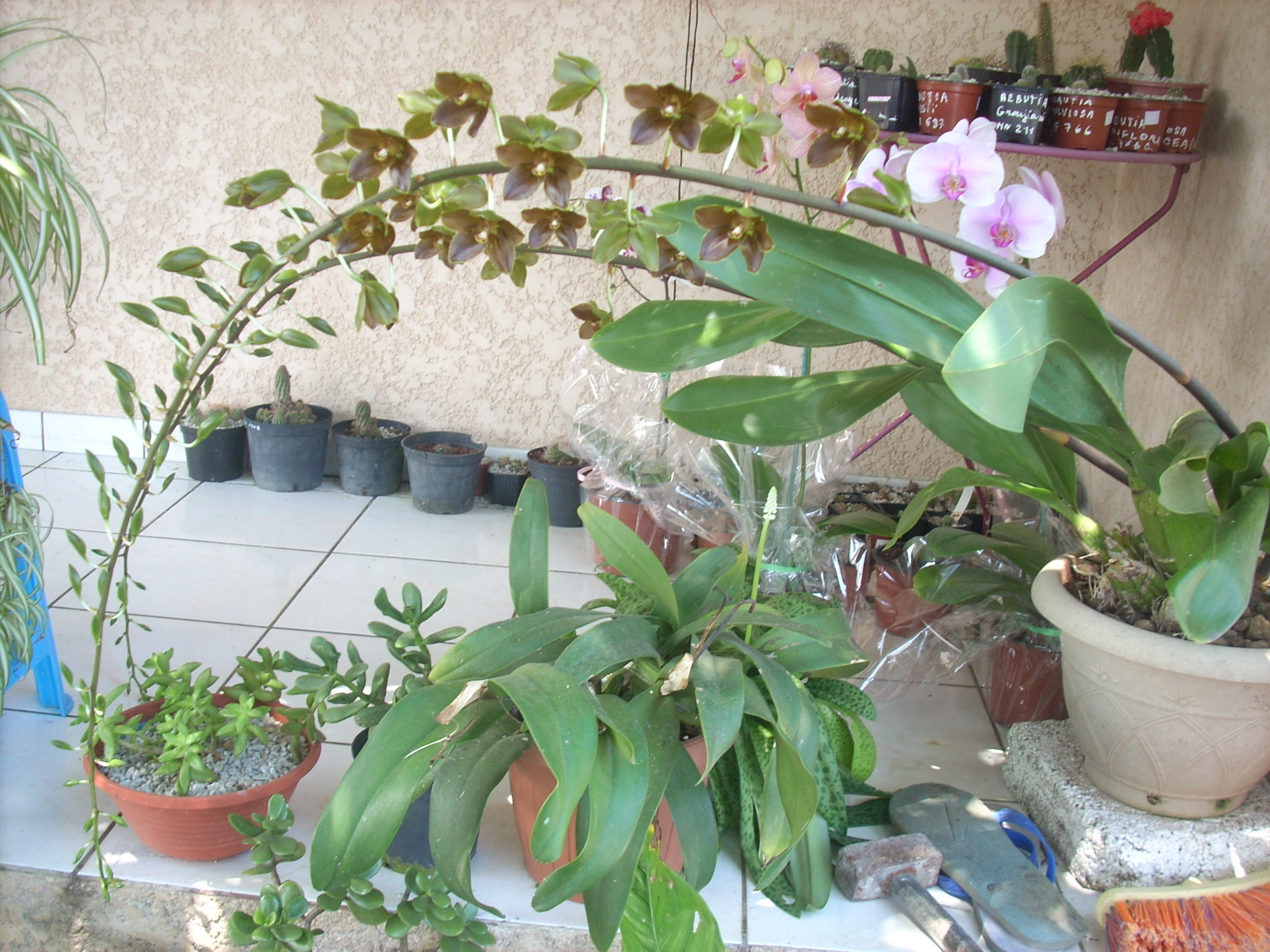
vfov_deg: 38.7
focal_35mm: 37
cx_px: 635
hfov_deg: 50.1
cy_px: 476
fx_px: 1357
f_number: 2.8
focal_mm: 6.2
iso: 67
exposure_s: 1/30
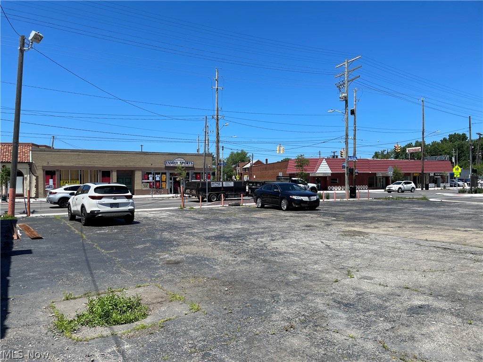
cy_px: 181
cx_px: 242
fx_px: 363
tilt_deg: -0.3
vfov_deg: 53.1
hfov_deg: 67.3
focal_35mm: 26
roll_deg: +0.5
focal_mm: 4.2
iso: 32
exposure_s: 1/3731
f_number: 1.6
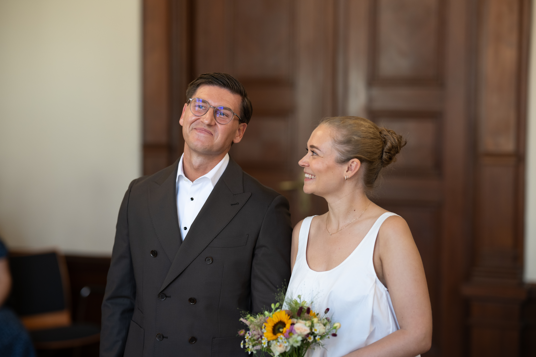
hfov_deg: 23.9
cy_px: 178
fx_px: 1265
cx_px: 268
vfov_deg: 16.1
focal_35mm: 85
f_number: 1.8
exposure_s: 1/160
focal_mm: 85
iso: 500
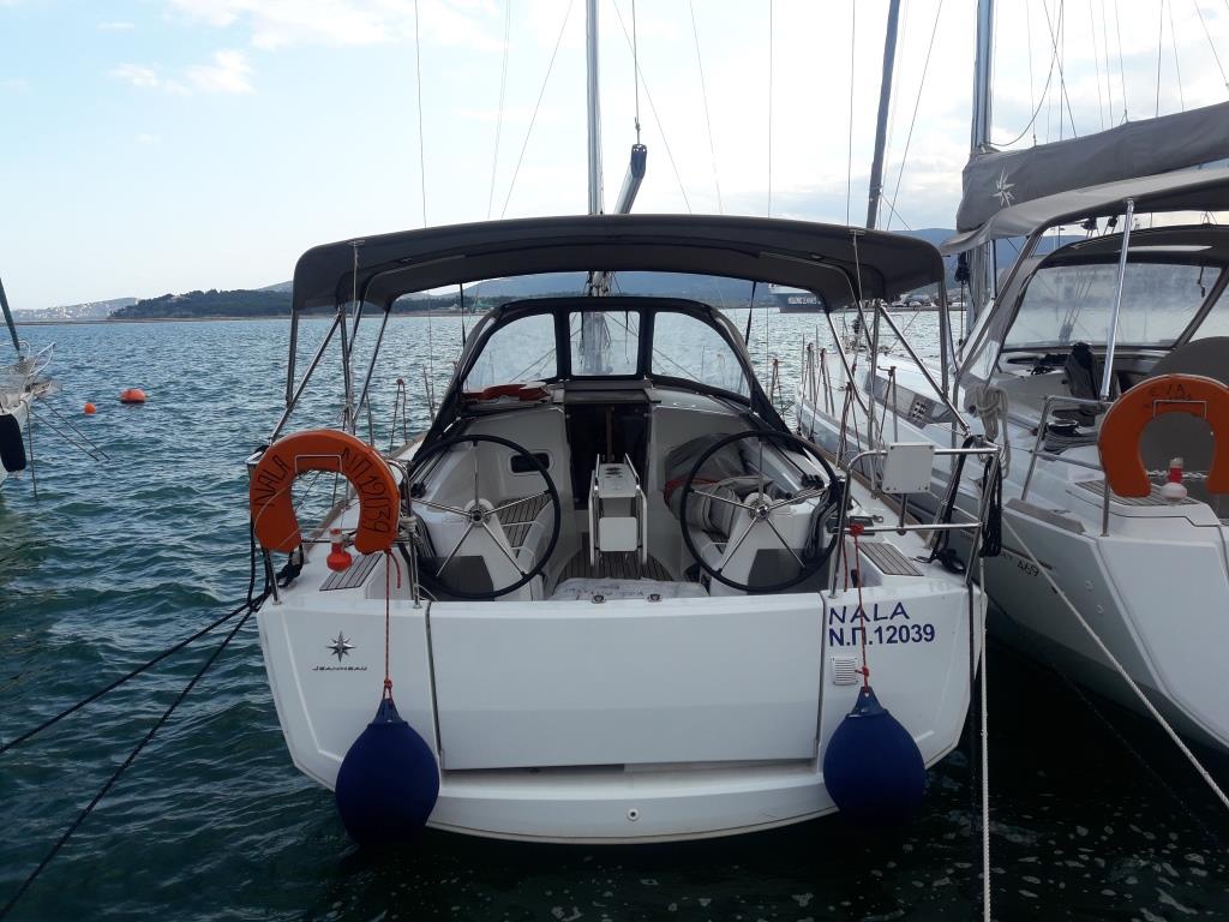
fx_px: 994
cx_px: 614
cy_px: 461
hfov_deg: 63.4
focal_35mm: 28
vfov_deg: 49.7
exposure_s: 1/626
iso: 40
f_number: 1.9
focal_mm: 3.7
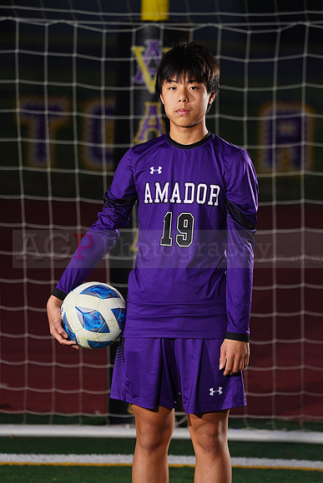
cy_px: 242
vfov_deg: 5.9
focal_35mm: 352
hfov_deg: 3.9
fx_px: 4734
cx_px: 162
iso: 200
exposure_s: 1/200
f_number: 7.1
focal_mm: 352
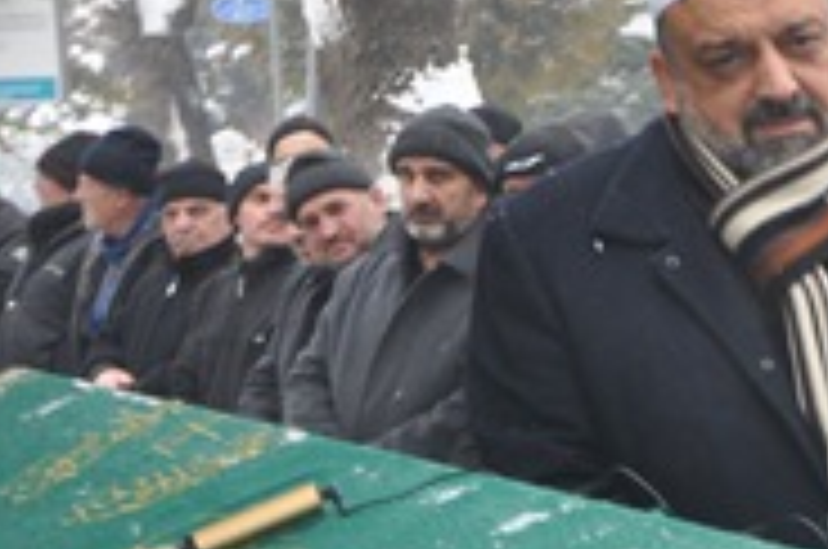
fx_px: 3714
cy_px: 515
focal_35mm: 162
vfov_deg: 8.4
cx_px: 1359
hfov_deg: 12.0
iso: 280
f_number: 4
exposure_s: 1/200
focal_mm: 31
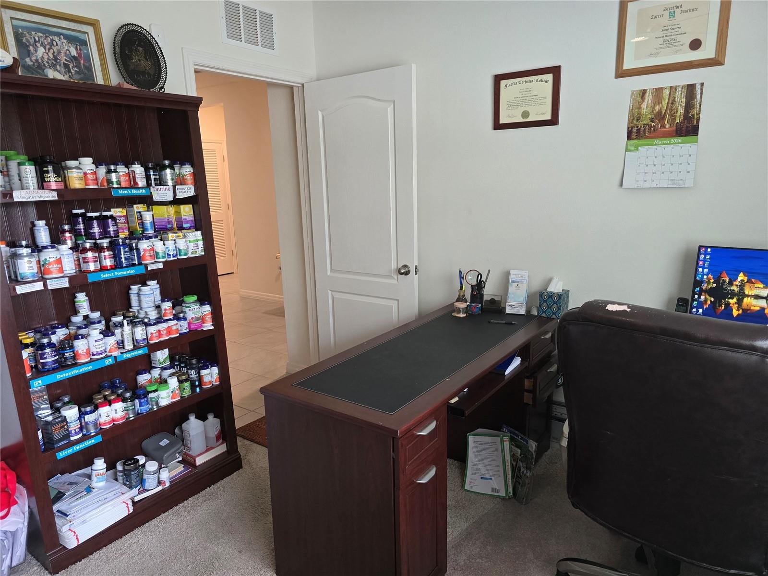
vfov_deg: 58.9
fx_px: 510
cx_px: 384
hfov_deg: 73.9
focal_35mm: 23
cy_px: 288
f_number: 1.7
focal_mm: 6.3
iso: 400
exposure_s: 1/120
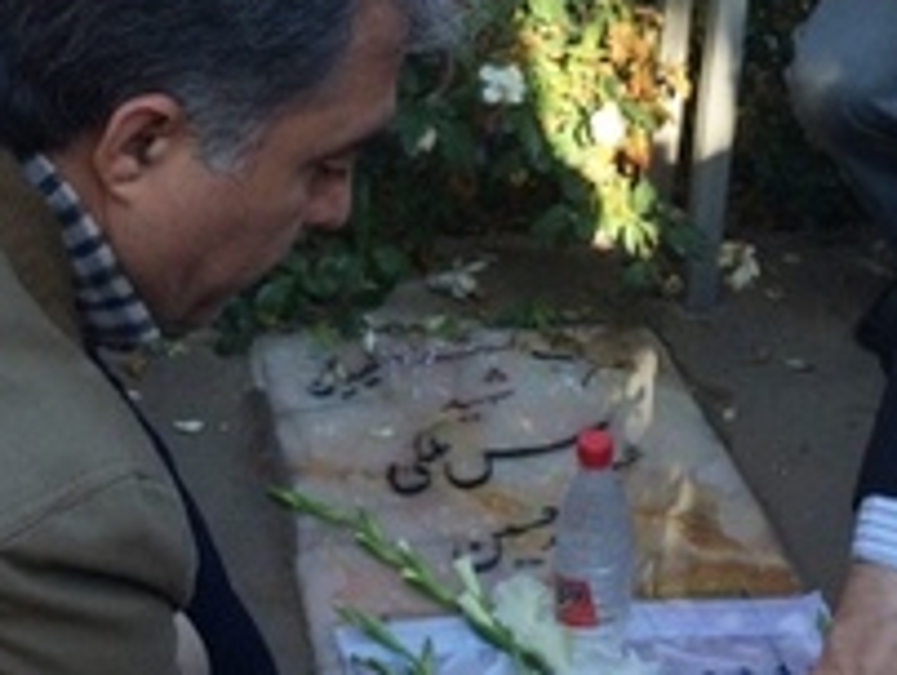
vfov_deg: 16.1
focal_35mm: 89
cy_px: -91
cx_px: 564
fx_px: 2309
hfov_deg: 21.9
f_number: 2.2
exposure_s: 1/380
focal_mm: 4.15
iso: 32
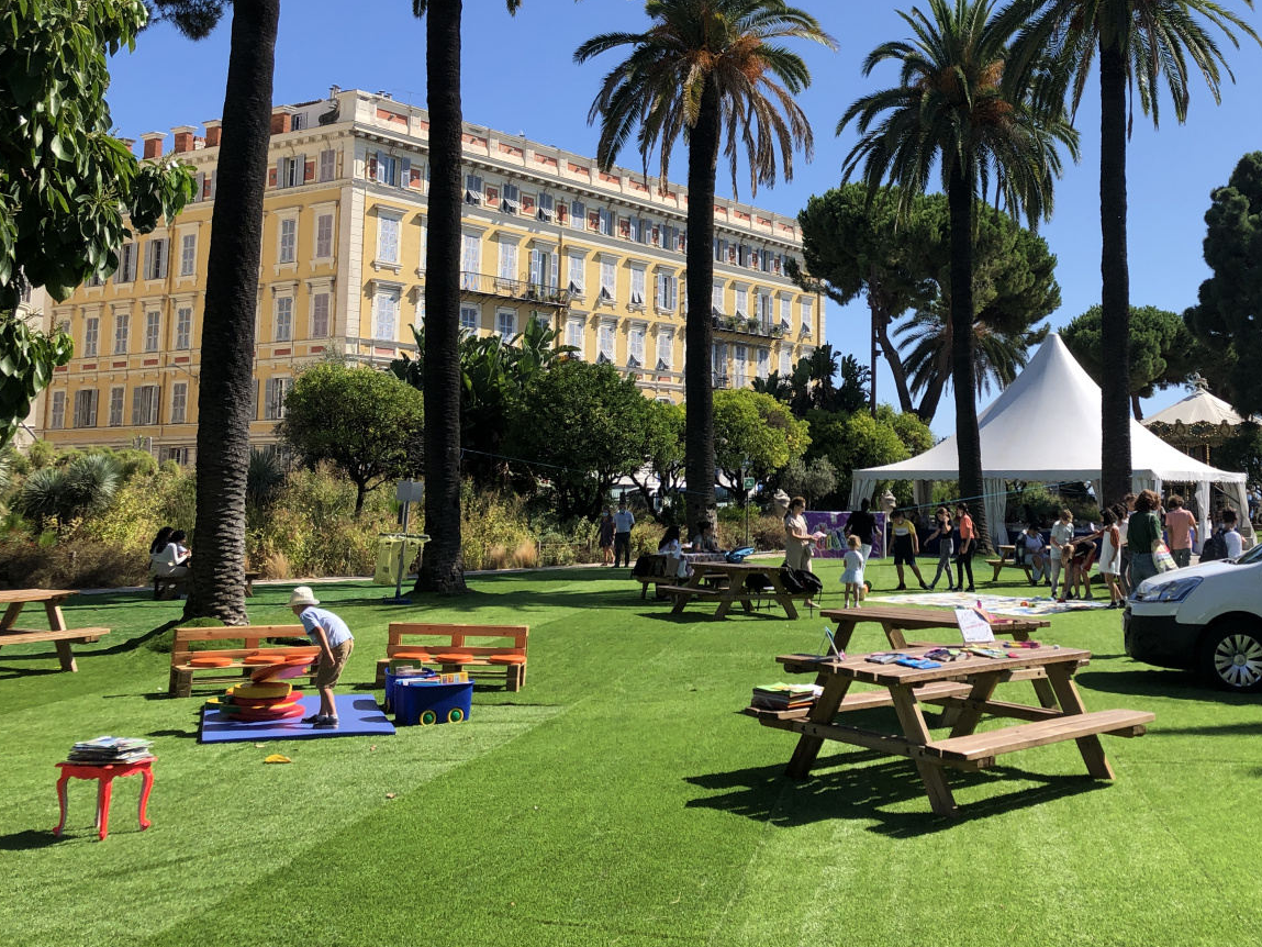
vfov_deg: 36.4
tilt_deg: +9.1
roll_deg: -0.7
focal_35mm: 39
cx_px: 871
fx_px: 1422
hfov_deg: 46.9
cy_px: 313
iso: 20
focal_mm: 3.99
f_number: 1.8
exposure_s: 1/1845
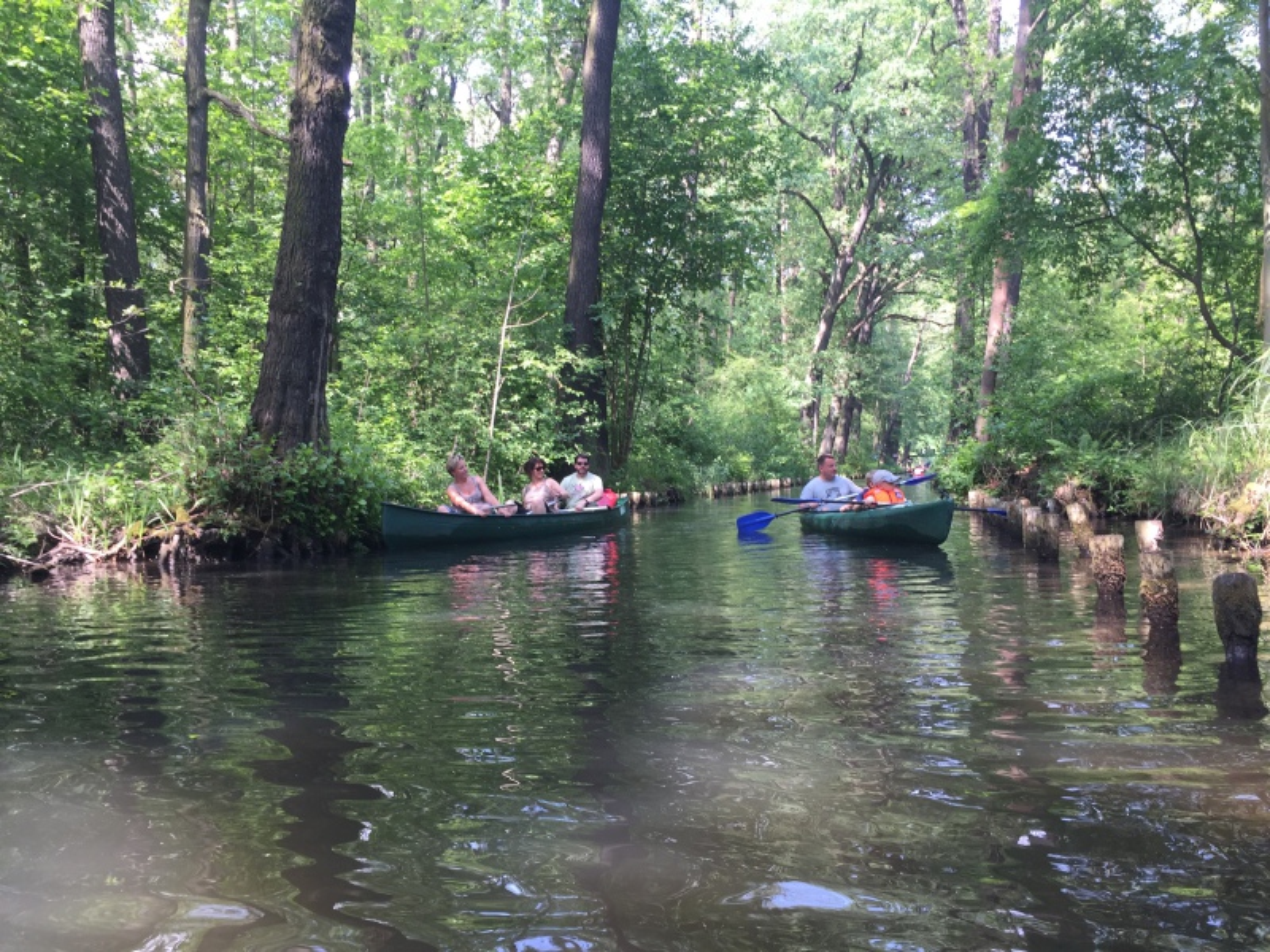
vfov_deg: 48.2
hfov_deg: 61.7
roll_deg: -0.3
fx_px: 1064
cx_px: 635
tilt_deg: +0.0
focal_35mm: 29
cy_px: 476
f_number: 2.2
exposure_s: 1/100
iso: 32
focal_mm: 4.15
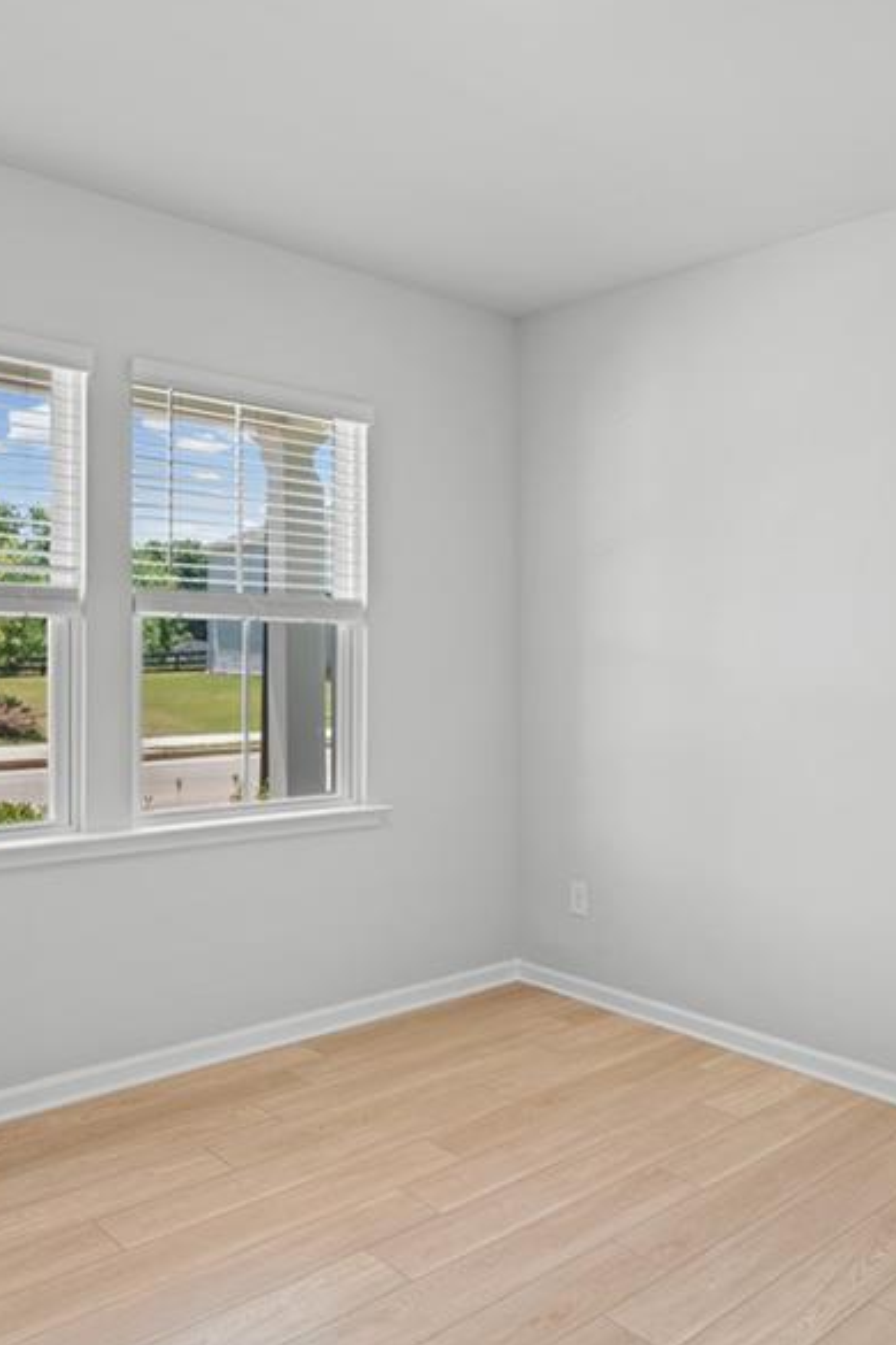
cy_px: 677
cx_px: 558
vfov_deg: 65.5
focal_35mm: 28
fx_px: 1045
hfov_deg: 46.0
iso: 200
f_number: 8
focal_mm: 16
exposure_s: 1/10
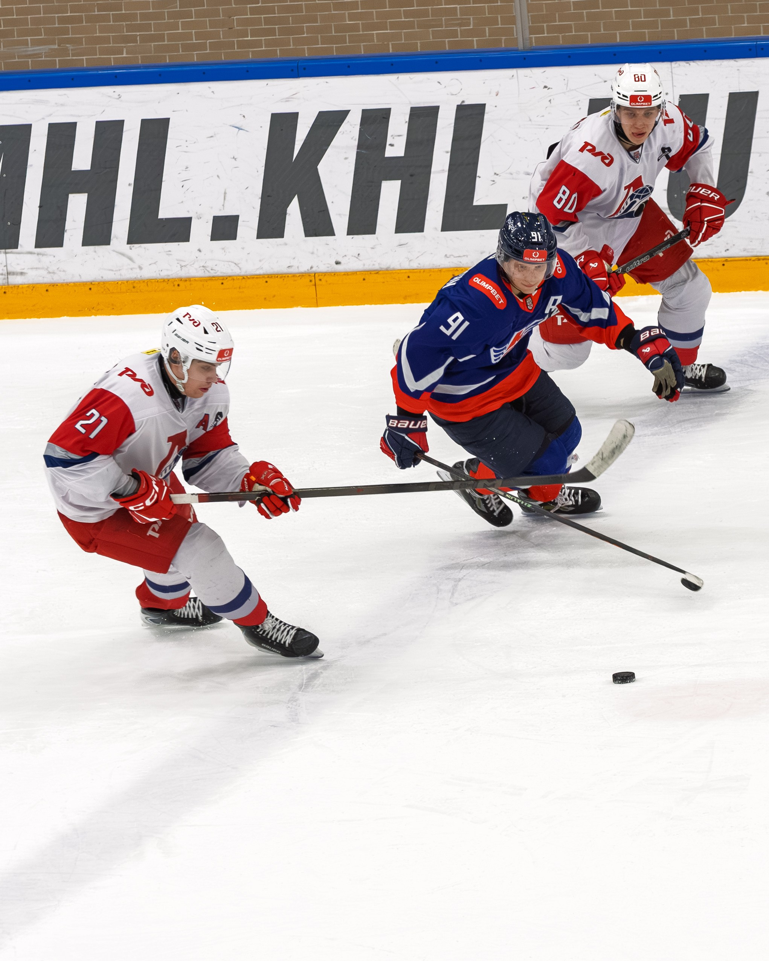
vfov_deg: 5.9
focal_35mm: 330
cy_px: 500
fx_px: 9377
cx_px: 604
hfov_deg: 4.7
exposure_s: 1/1000
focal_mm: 150
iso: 2500
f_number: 5.6
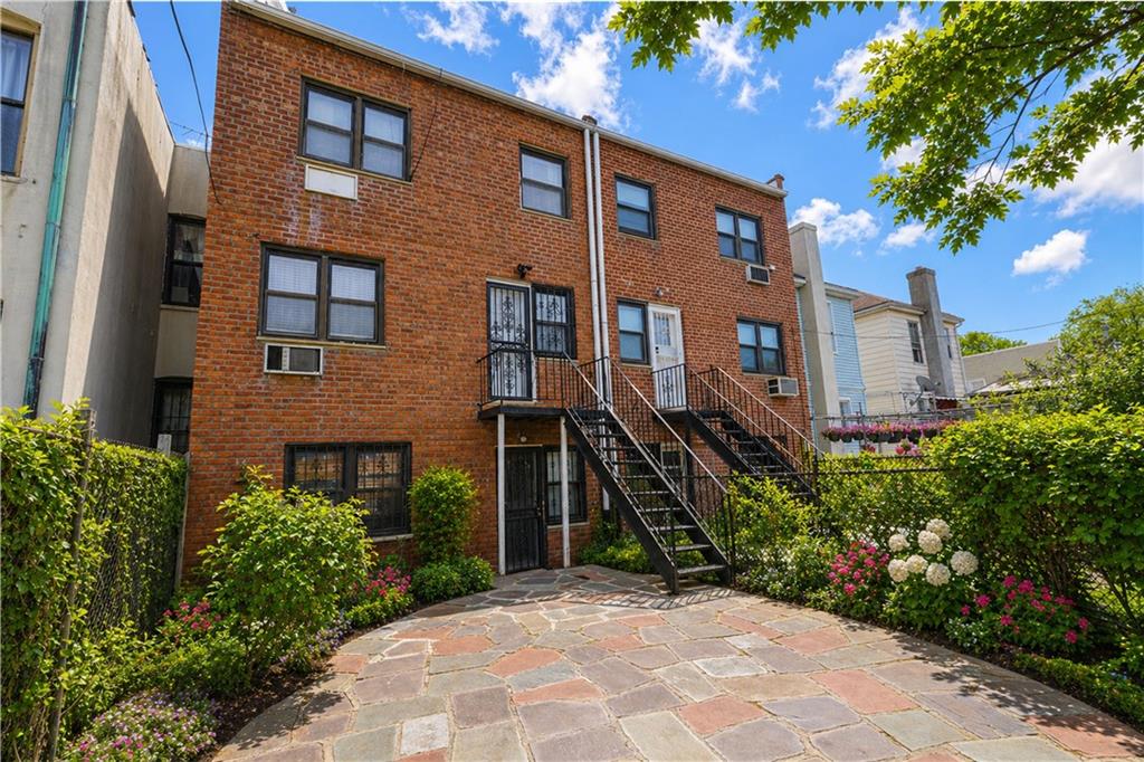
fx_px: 508
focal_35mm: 16
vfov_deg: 73.7
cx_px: 572
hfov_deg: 96.8
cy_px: 381
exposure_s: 1/160
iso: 100
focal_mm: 16
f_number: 6.3
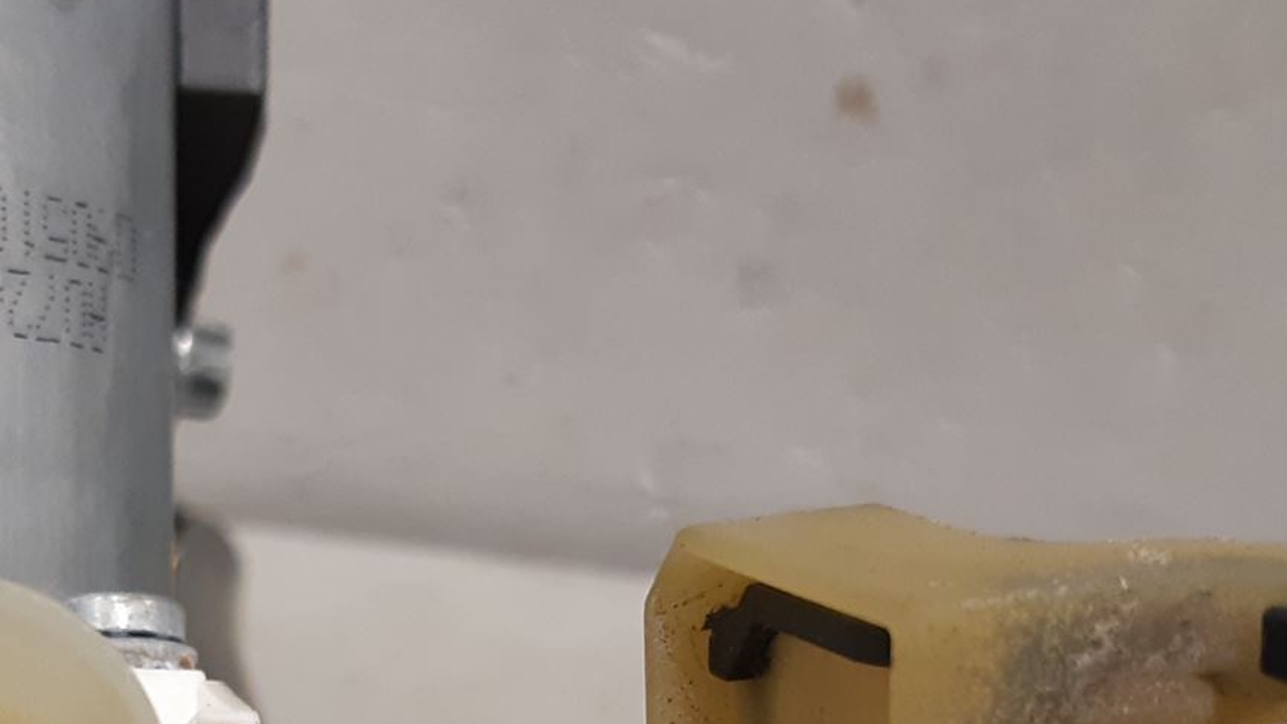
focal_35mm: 67
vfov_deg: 17.3
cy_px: 813
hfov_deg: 30.9
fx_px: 2286
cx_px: 333
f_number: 1.7
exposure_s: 1/50
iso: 160
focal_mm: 3.93
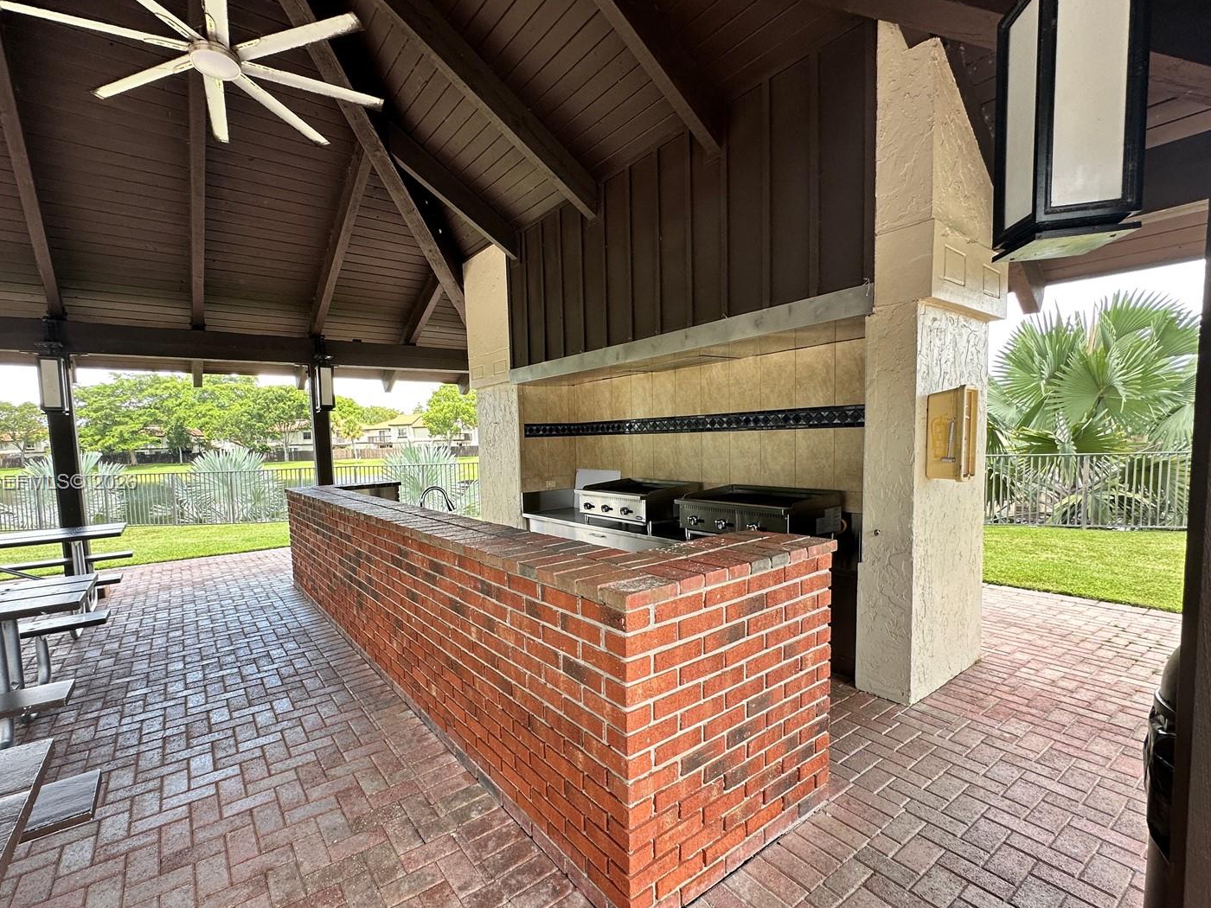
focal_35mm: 16
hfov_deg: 94.3
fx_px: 560
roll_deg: +1.9
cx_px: 560
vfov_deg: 78.0
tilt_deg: -4.4
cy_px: 483
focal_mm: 2.22
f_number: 2.2
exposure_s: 1/99
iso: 50
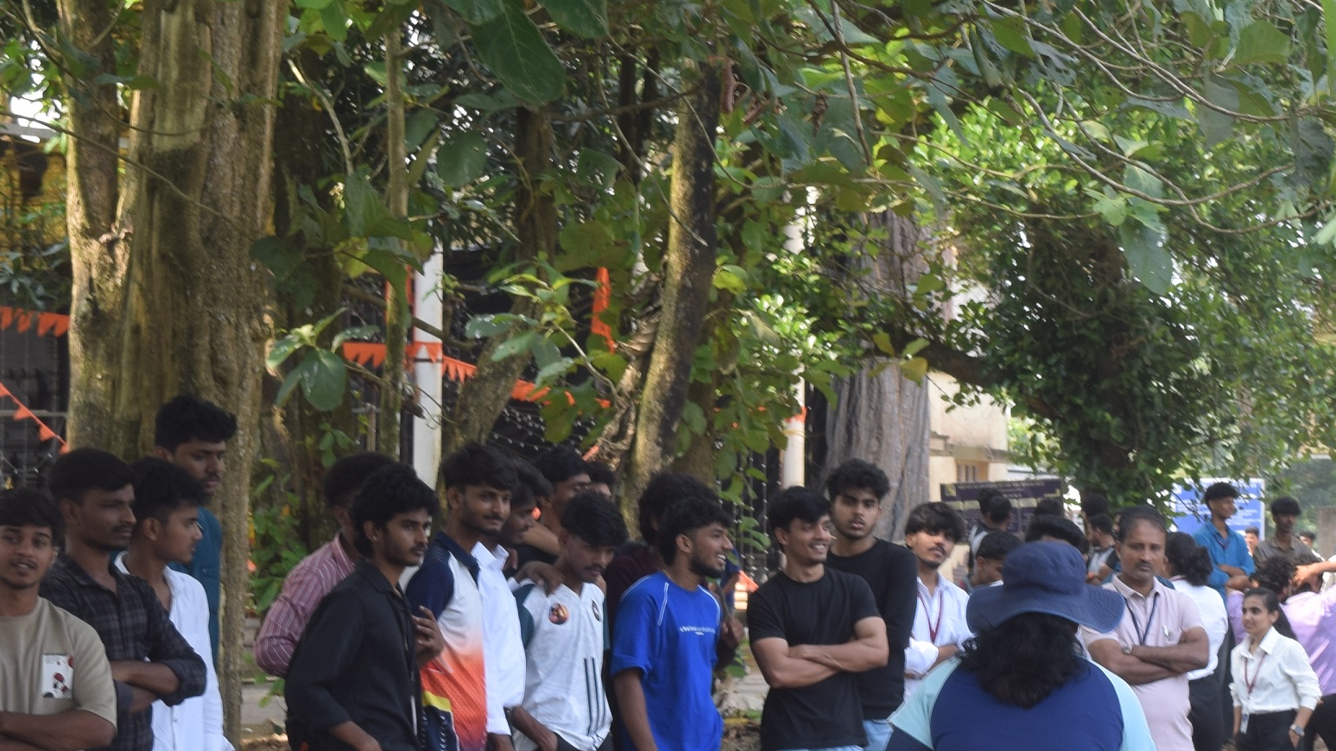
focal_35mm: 117
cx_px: 1044
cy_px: 631
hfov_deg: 18.2
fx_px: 4145
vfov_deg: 10.3
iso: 100
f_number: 8
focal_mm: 32
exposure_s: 1/60
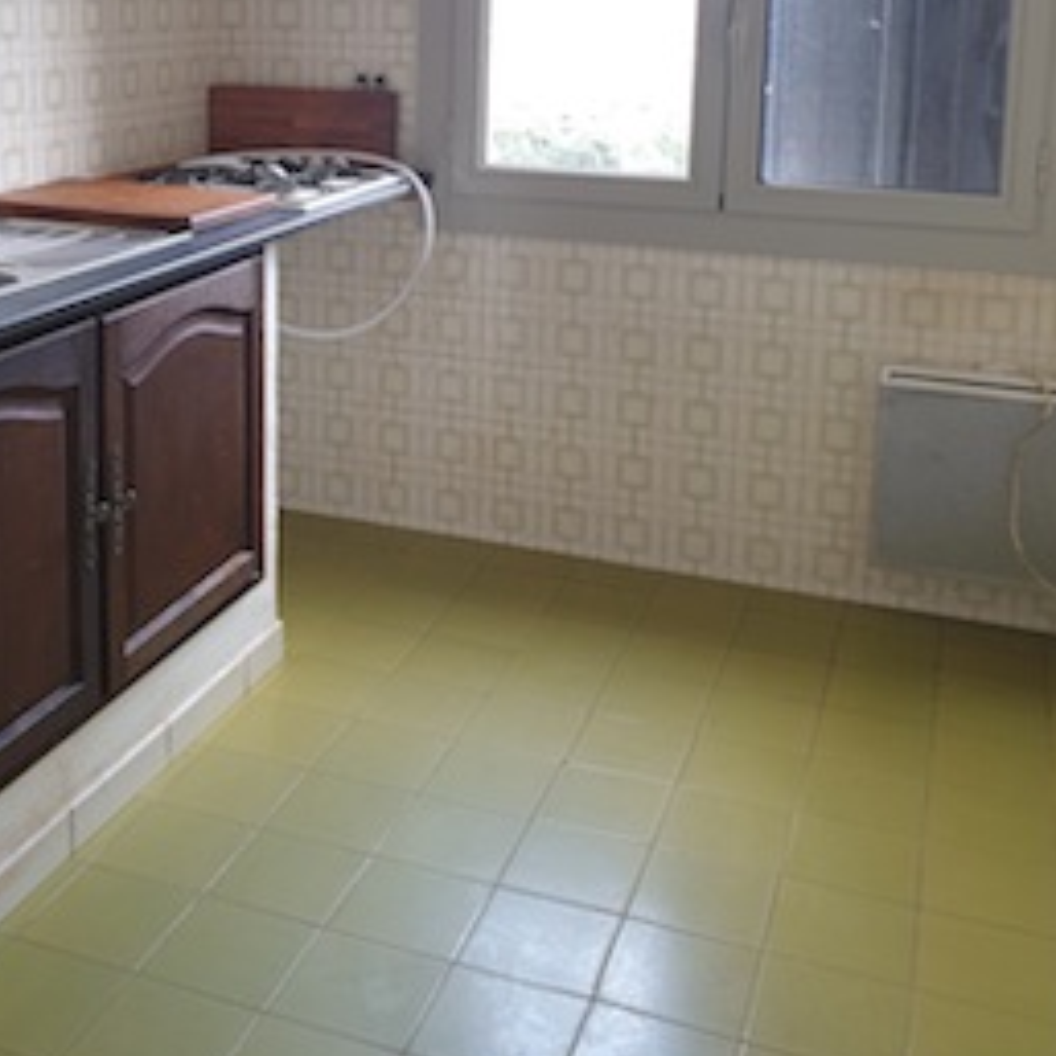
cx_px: 382
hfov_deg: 38.9
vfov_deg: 37.6
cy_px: 193
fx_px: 1484
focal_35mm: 43
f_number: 2.4
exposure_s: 1/50
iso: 100
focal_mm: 4.3
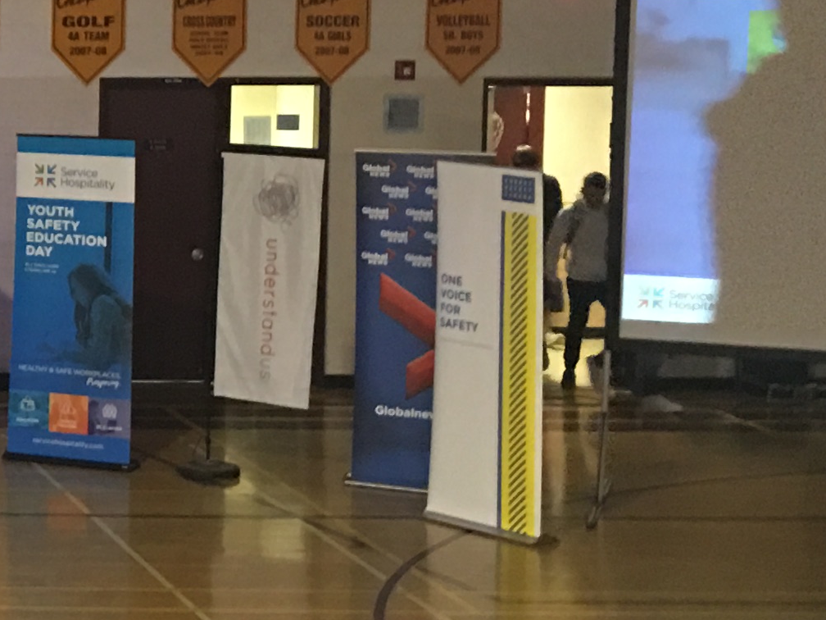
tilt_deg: -4.8
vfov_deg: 12.7
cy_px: 144
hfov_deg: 15.0
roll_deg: -0.5
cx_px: -601
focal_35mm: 116
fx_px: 2768
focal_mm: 4.15
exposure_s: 1/4
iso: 50
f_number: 2.2
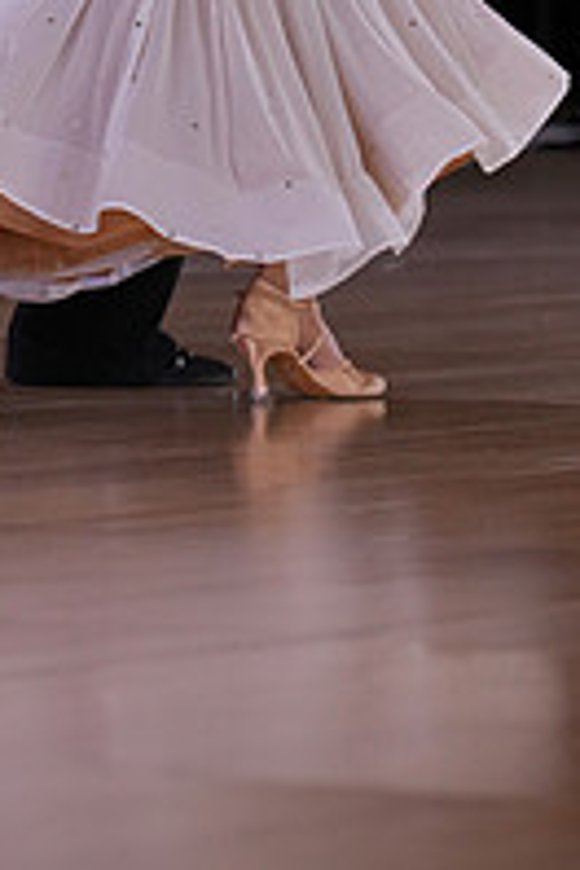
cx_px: 64
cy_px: -352
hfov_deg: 3.8
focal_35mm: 357
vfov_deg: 5.7
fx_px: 8627
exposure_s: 1/500
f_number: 3.5
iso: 1250
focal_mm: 122
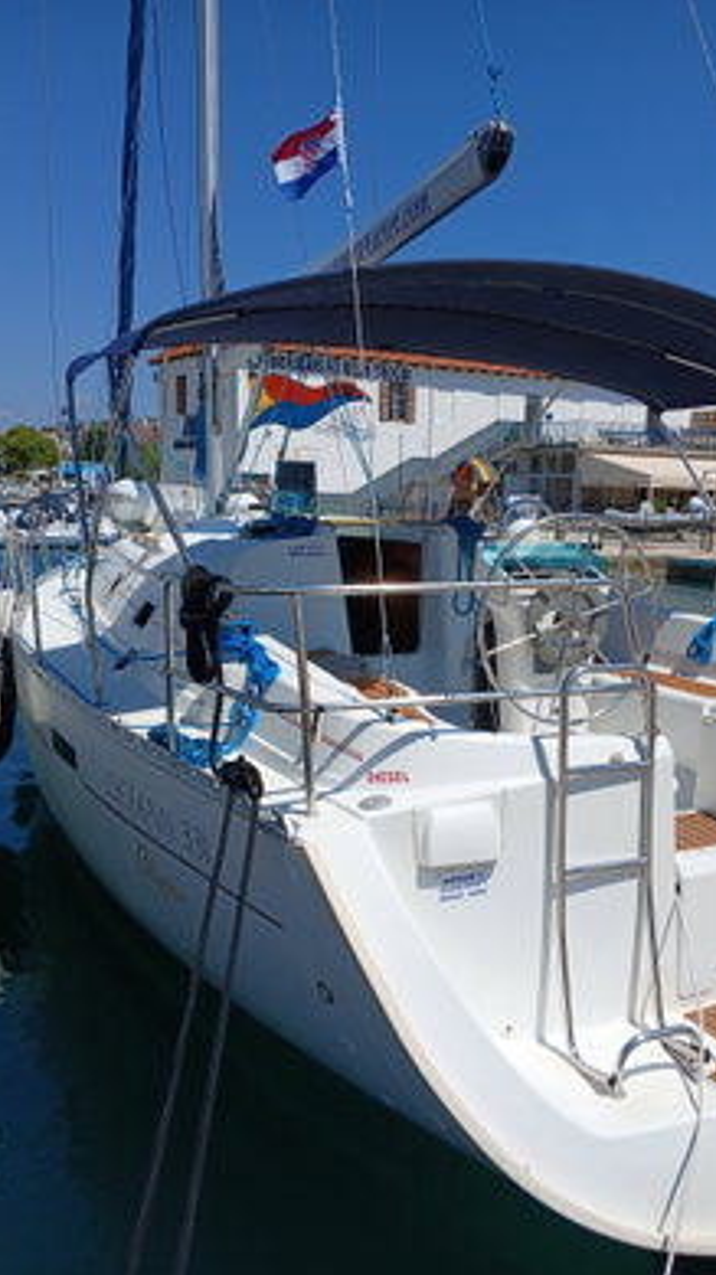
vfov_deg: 66.1
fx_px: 980
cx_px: 405
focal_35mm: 29
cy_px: 649
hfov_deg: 40.1
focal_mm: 3.98
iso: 20
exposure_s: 1/1387
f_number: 1.8
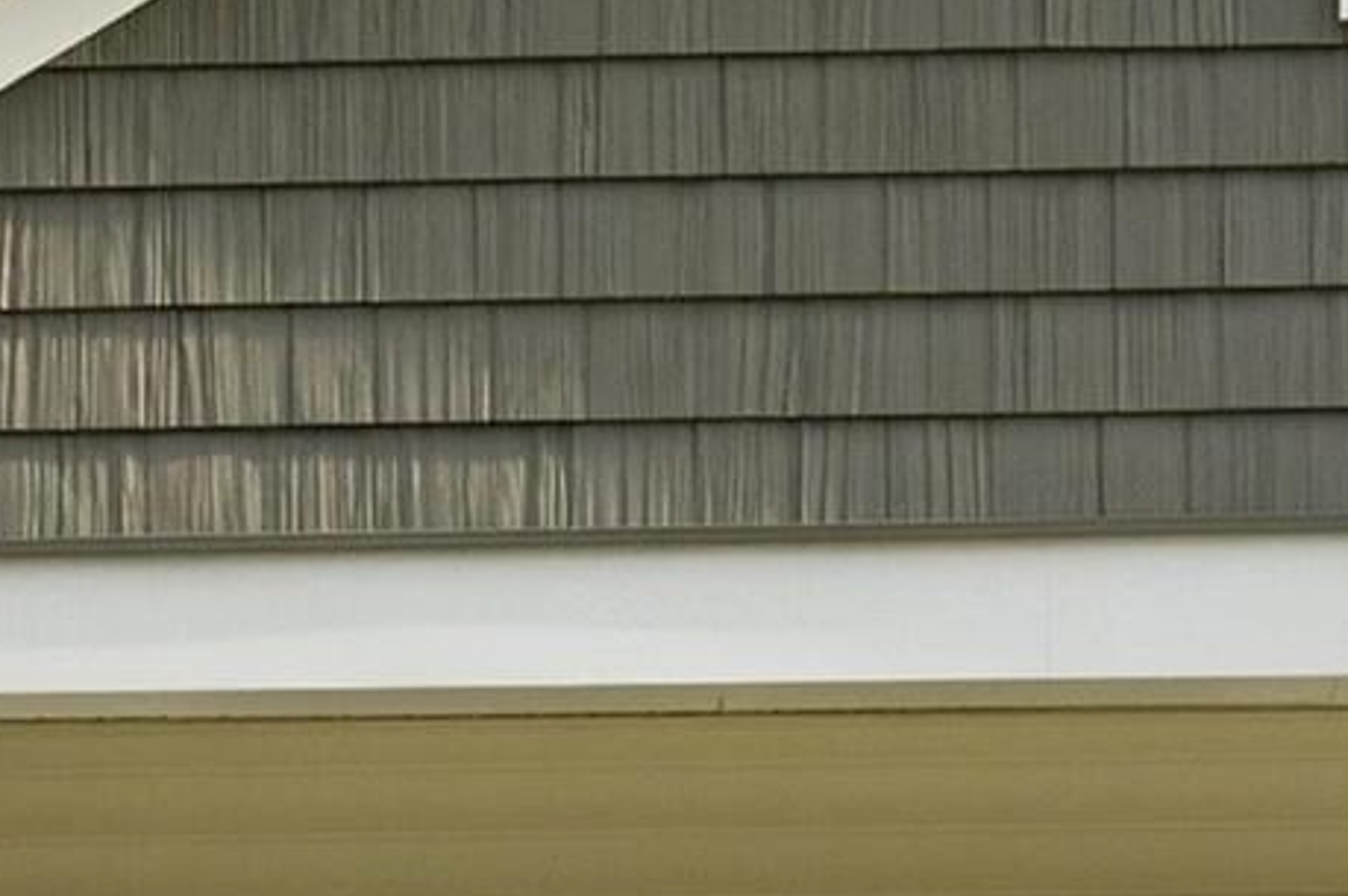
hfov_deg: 9.0
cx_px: 156
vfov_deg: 5.9
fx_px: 8565
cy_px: 1322
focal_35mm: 229
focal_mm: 35
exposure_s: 1/1000
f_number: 10
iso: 400
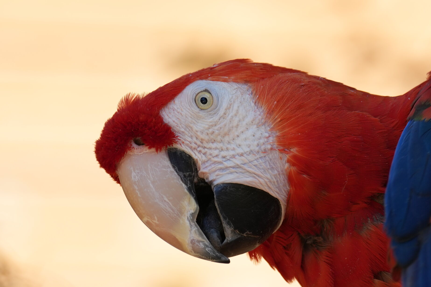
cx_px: 332
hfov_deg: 3.5
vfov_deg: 2.4
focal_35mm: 581
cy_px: 305
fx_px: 6955
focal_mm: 249
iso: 320
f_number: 4.5
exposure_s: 1/320
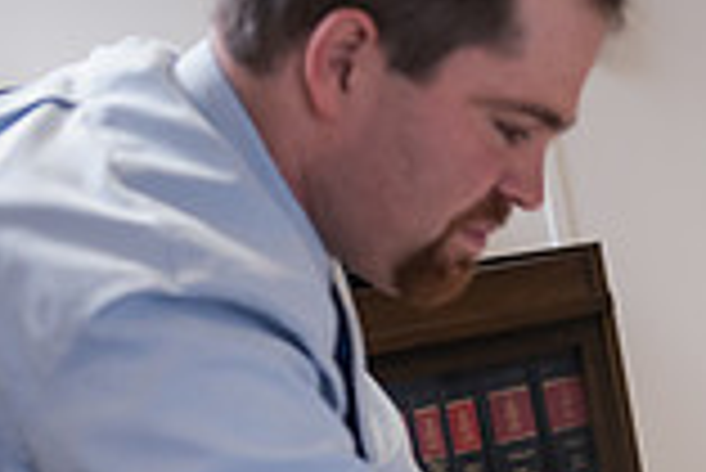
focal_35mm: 185
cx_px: 998
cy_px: 614
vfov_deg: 7.4
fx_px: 3631
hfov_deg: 10.8
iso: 800
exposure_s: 1/160
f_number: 3.2
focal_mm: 50
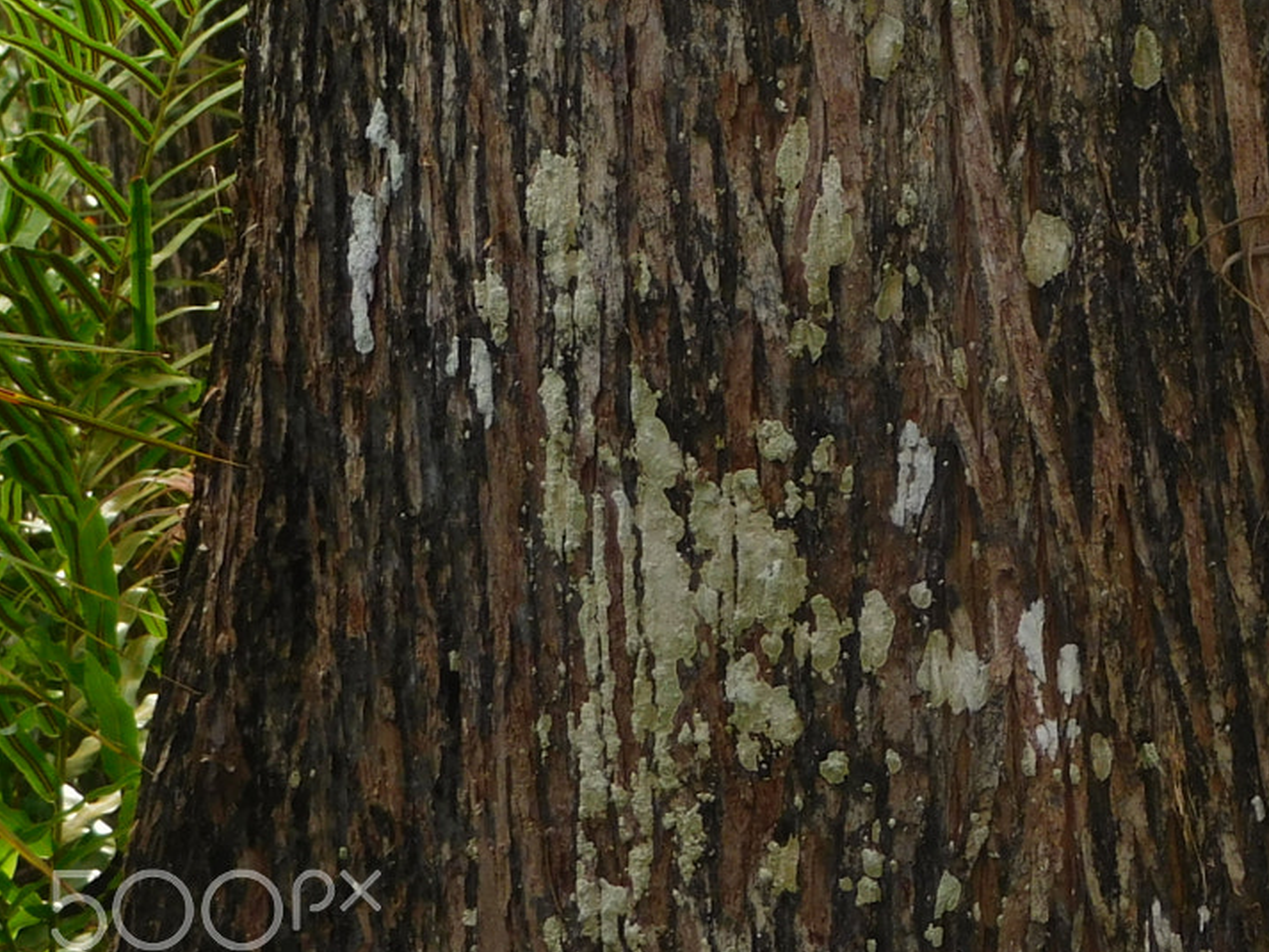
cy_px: 77
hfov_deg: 7.6
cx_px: 1363
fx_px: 9460
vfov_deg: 5.8
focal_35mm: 258
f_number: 4.8
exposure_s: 1/200
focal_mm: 20.3
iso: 125
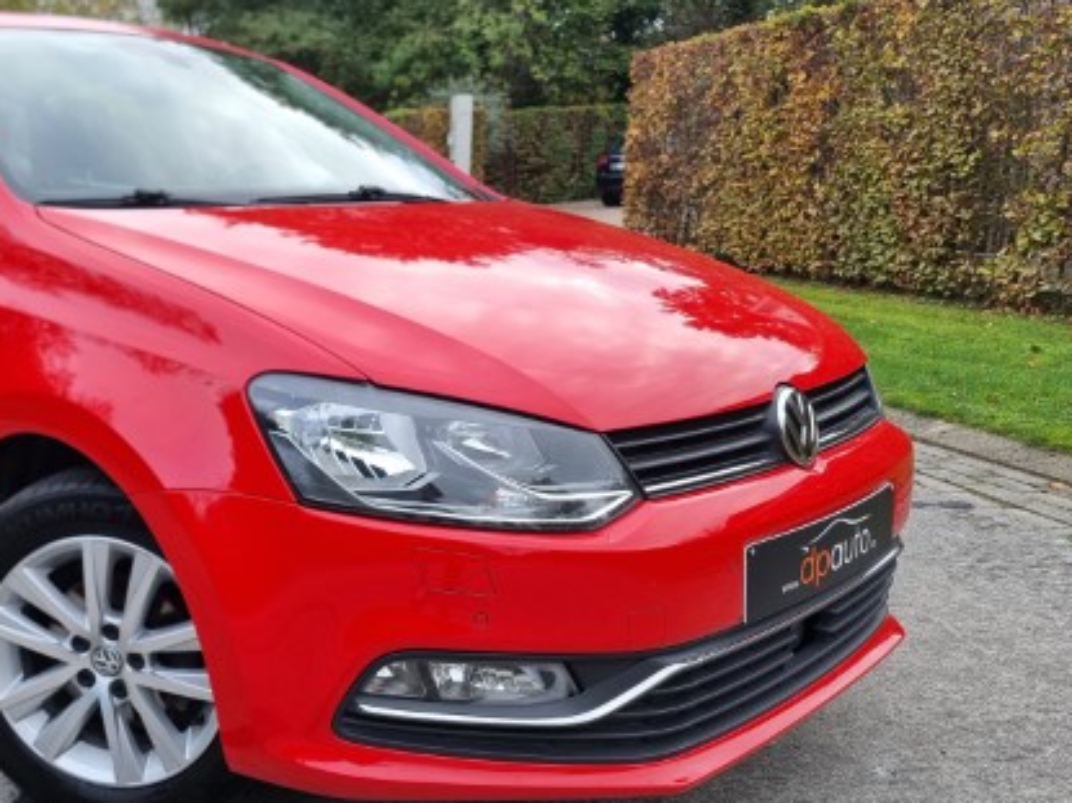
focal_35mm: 37
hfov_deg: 48.2
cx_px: 263
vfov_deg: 38.5
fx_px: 1145
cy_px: 491
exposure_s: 1/100
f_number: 1.8
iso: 50
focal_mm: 6.7
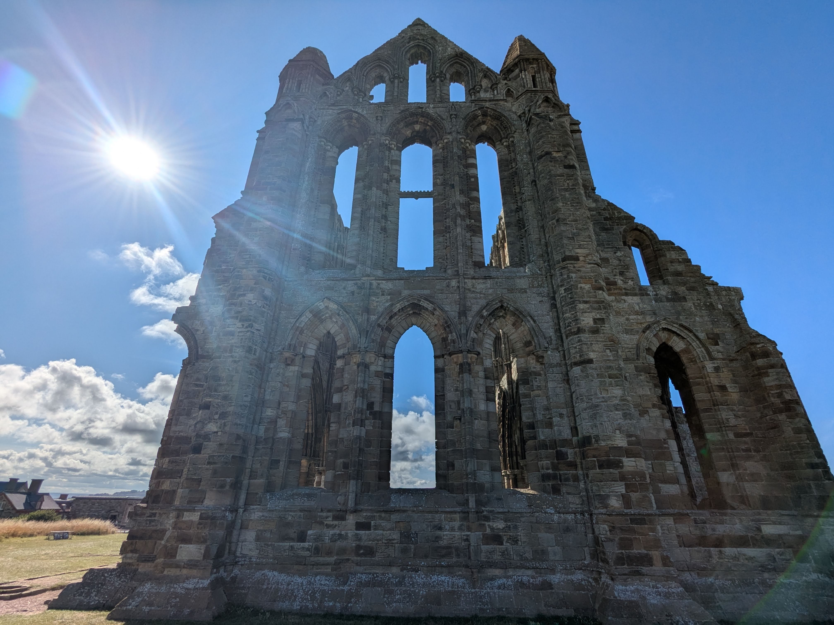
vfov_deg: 78.1
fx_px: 385
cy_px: 312
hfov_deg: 94.5
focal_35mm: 16
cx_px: 417
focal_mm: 2.35
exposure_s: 1/6211
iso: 50
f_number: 2.2
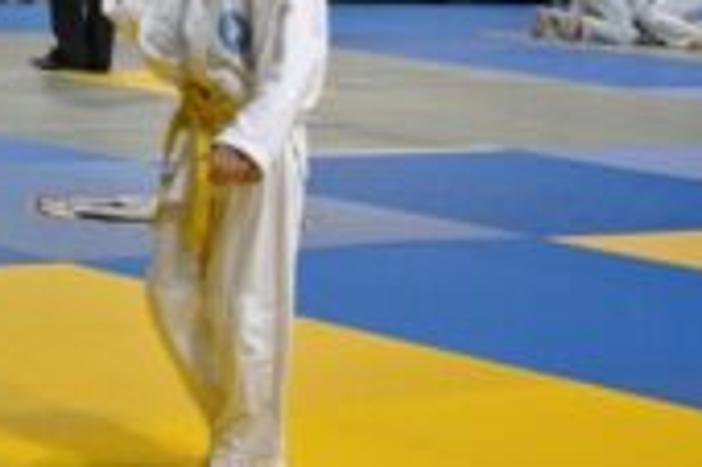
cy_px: 141
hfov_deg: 11.6
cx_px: 41
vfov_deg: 7.8
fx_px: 3429
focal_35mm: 176
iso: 2000
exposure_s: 1/125
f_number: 5.6
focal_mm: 50
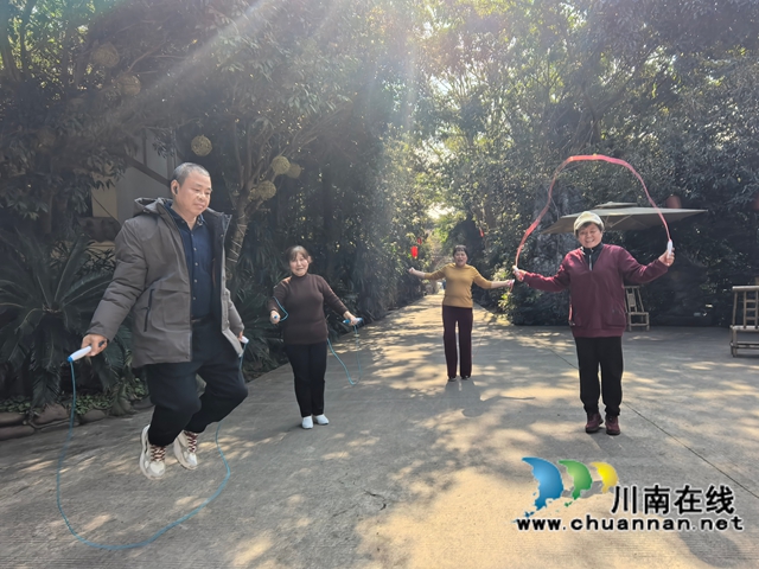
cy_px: 284
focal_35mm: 23
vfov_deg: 58.9
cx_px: 380
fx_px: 504
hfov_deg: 73.9
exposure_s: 1/278
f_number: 2.2
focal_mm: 1.95
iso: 50
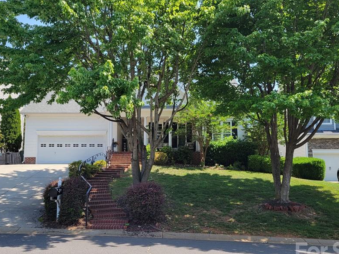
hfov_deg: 53.9
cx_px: 161
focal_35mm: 34
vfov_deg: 41.7
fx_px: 333
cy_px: 139
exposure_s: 1/761
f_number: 1.8
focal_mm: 5.4
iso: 40
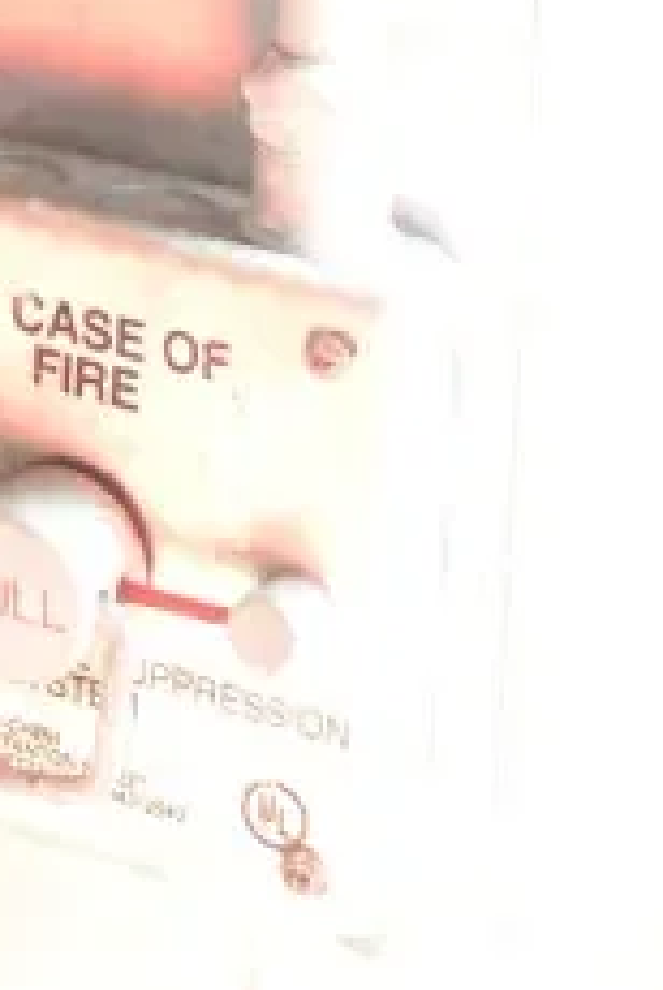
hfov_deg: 8.9
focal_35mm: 149
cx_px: -418
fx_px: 4103
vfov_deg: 13.0
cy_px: -525
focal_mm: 25
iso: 6400
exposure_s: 1/160
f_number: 6.3
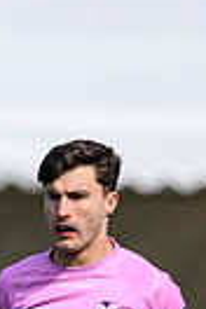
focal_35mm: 2645
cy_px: 657
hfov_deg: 0.5
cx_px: -398
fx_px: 22701
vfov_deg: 0.8
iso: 200
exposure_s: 1/2000
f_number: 4
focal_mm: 400
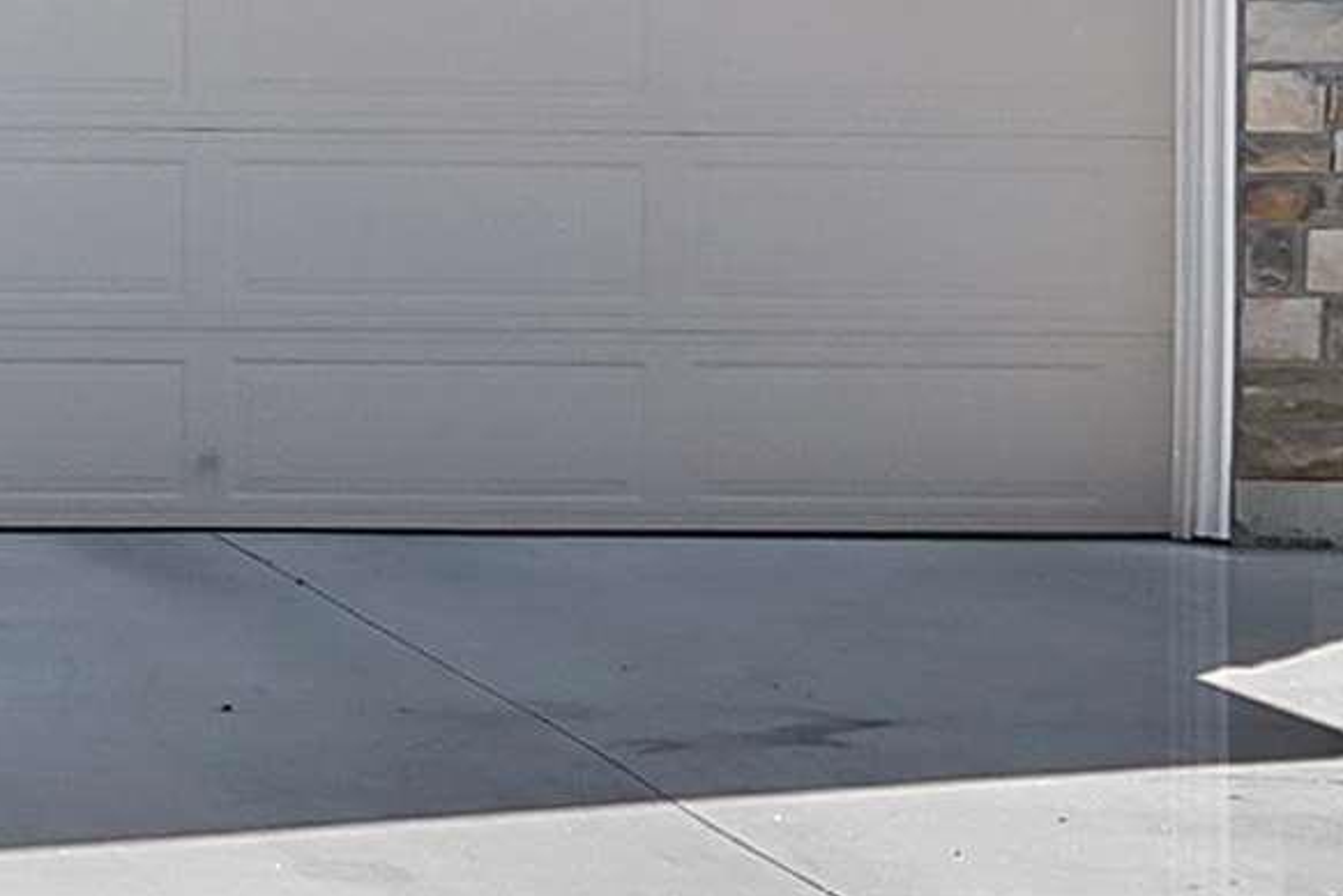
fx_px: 2948
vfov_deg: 13.6
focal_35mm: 79
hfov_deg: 20.7
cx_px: -829
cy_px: -1108
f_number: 11
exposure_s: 1/60
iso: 320
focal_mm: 10
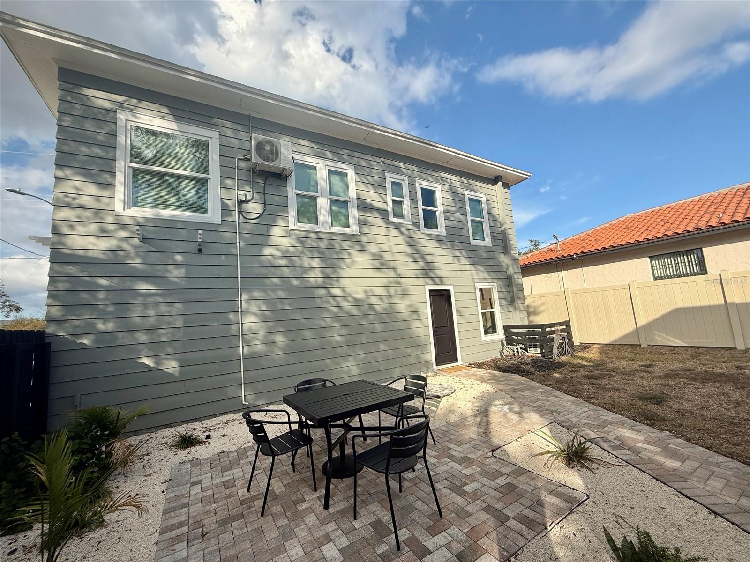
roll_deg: +4.9
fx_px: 303
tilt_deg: +8.0
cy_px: 281
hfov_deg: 102.1
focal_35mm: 14
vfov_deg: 85.7
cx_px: 375
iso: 50
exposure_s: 1/1698
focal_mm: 2.22
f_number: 2.2
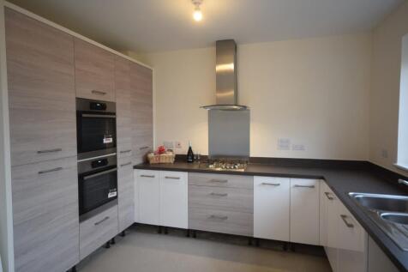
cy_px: 136
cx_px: 204
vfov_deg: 59.5
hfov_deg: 81.2
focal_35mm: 21
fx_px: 238
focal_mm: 14
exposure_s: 1/60
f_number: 4.8
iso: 560
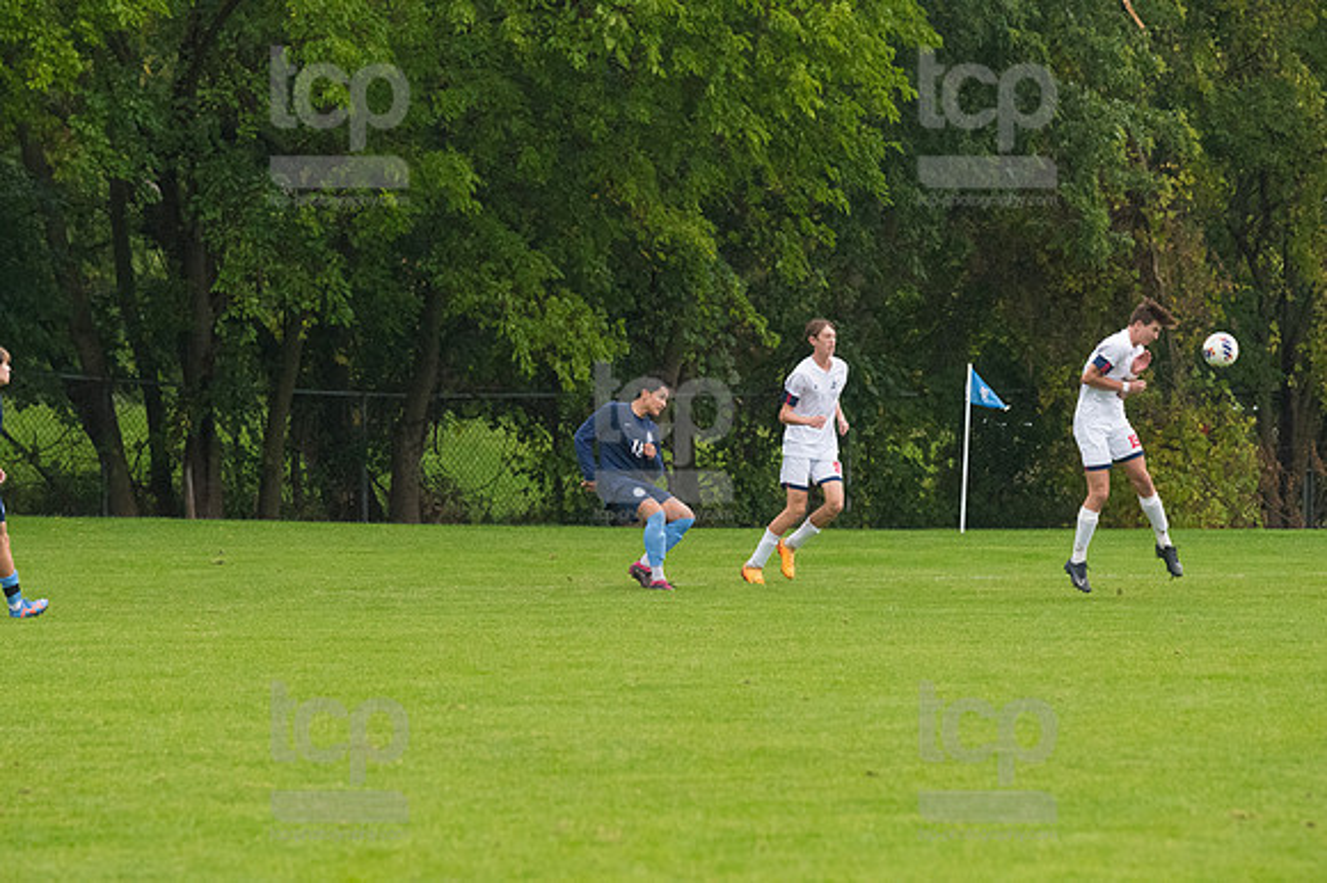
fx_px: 11052
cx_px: 664
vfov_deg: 4.6
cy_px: 442
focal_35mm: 300
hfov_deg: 6.9
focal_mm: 200
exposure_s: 1/2000
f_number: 4.5
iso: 2500
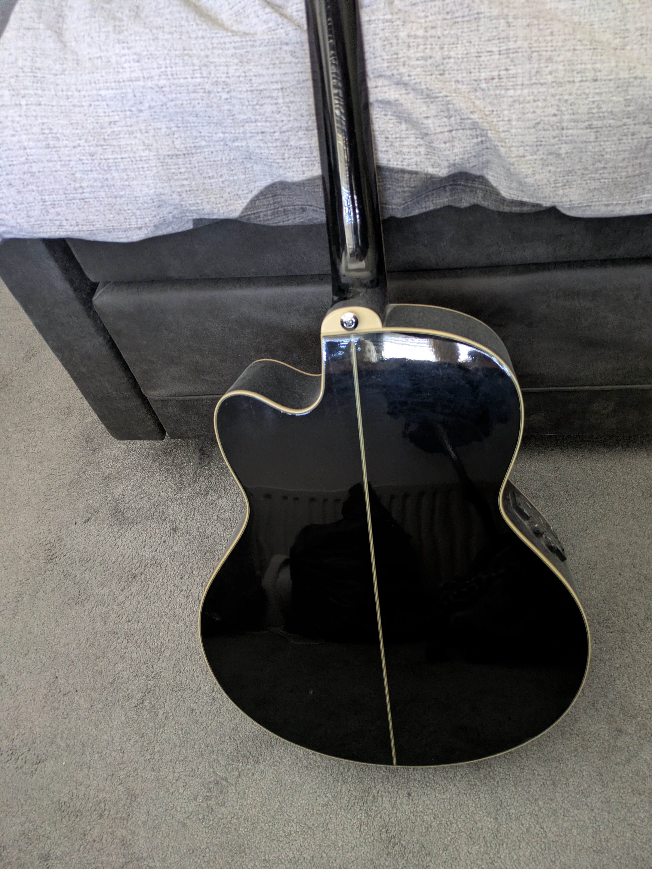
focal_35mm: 25
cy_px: 434
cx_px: 326
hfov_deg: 54.9
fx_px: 627
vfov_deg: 69.4
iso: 410
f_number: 1.89
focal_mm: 5.43
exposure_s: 1/25
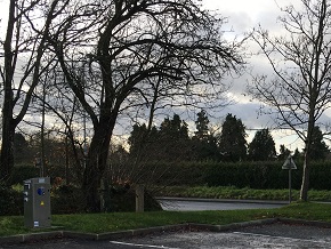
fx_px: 574
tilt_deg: -5.3
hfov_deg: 31.0
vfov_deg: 24.0
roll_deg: -0.2
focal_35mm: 60
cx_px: 285
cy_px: 209
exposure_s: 1/565
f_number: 2.2
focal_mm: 4.15
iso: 25
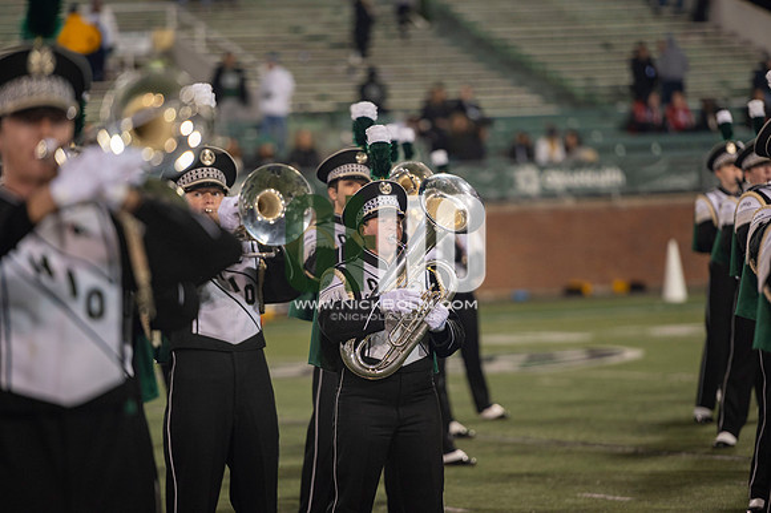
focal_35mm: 200
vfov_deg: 6.9
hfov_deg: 10.3
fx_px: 4281
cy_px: 256
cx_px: 386
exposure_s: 1/500
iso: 1000
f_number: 2.8
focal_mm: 200
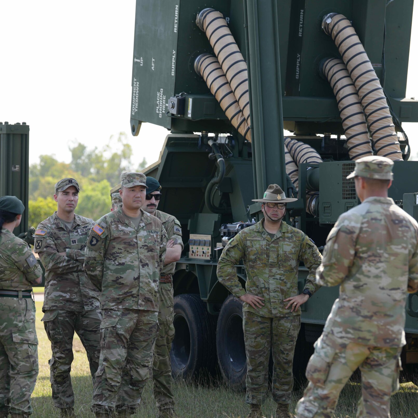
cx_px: 128
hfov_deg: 11.5
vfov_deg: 11.5
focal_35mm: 152
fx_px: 2077
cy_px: 209
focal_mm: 112
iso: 100
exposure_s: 1/320
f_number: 4
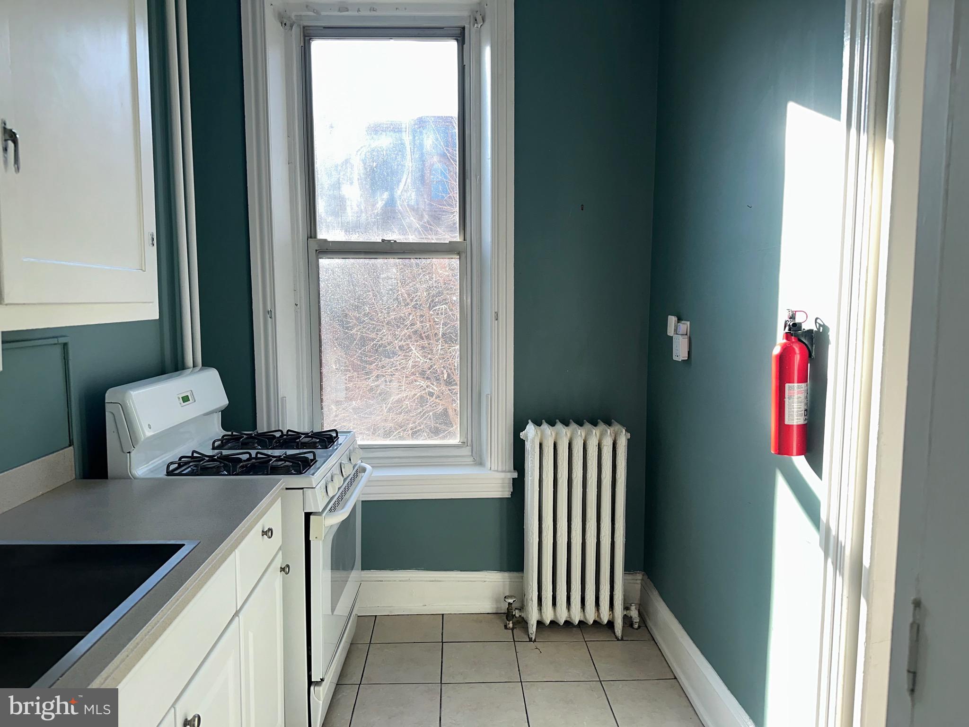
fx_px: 672
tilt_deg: -5.5
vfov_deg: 56.8
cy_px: 364
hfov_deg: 71.6
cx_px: 484
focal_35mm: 24
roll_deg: +0.4
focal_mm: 6.86
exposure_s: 1/699
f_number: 1.78
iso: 100
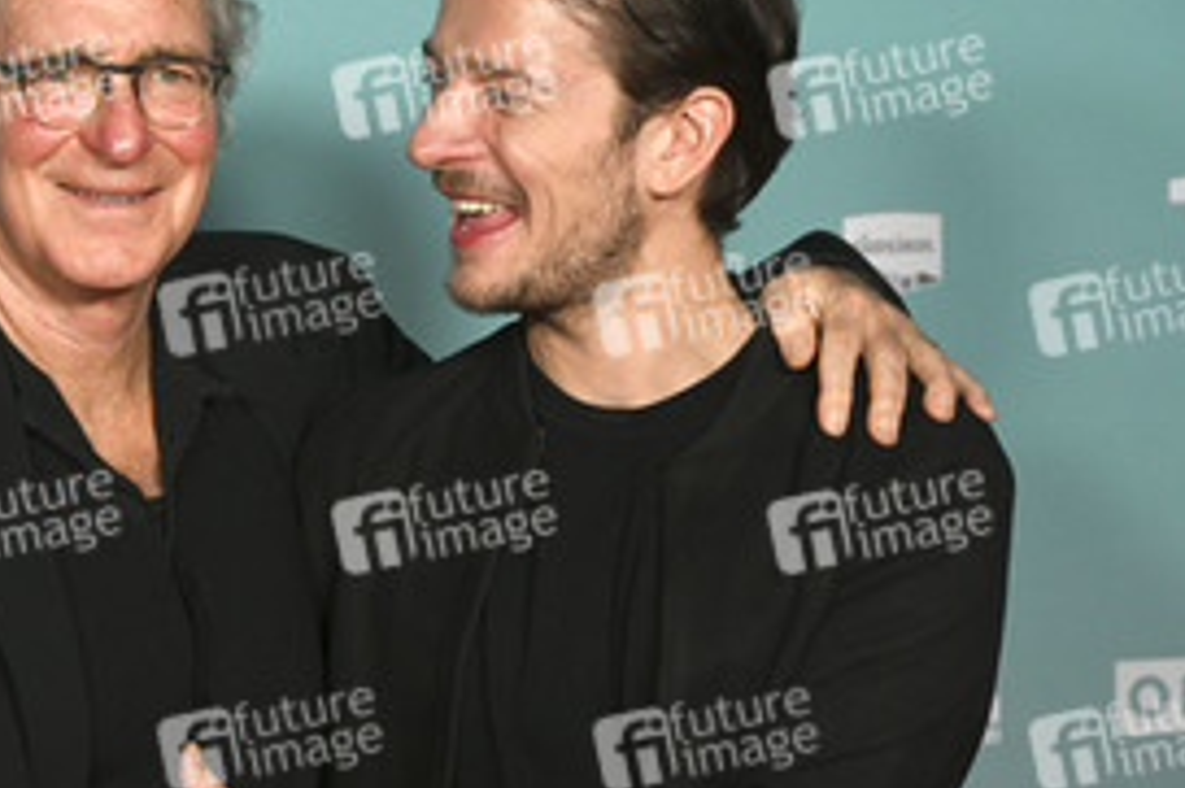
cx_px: 329
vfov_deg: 7.2
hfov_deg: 10.8
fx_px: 6283
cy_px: 414
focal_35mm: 191
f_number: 6.3
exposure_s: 1/200
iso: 1000
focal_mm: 115
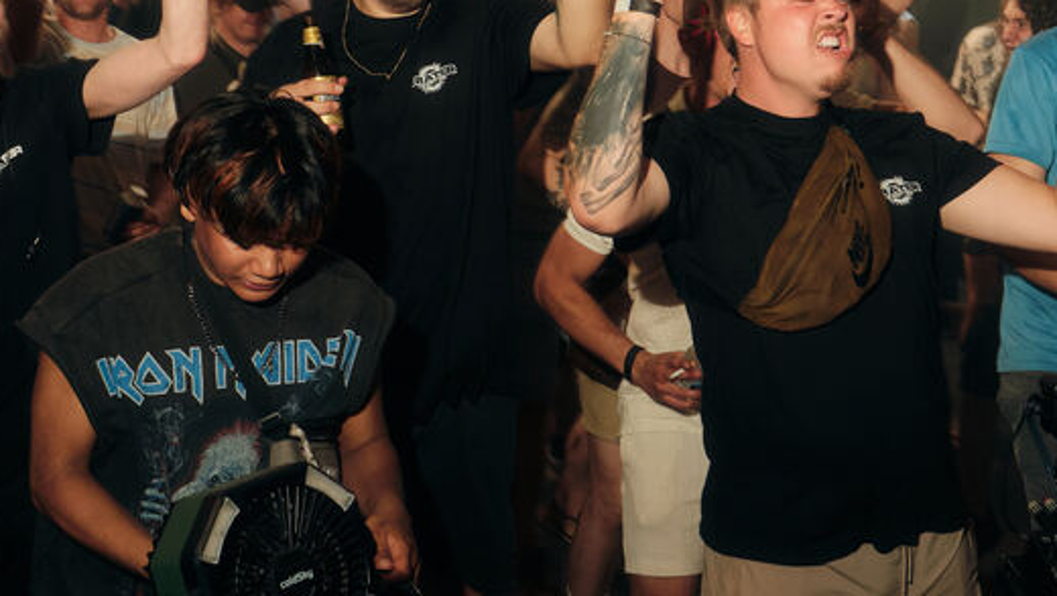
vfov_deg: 20.6
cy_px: 140
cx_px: 506
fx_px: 1626
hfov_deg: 36.0
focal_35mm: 58
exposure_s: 1/125
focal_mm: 16
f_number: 7.1
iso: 640
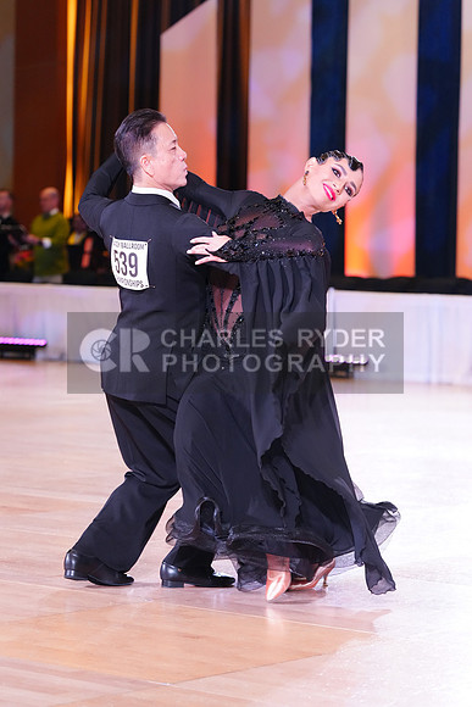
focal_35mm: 116
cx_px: 236
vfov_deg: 17.6
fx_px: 2280
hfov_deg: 11.8
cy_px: 354
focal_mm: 116
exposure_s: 1/250
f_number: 4.5
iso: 3200
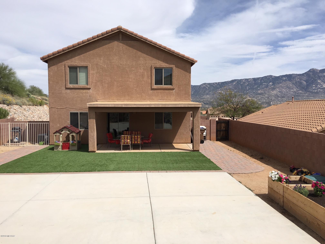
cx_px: 162
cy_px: 122
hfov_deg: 61.7
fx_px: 272
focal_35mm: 29
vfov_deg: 48.2
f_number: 2.2
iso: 25
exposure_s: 1/2331
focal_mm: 4.15
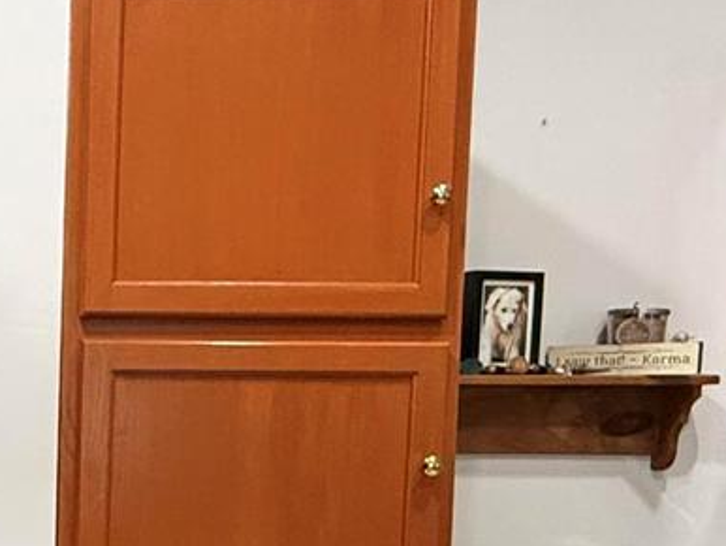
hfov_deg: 28.3
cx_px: -177
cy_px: 535
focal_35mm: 58
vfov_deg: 24.2
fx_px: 1217
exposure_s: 1/60
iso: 400
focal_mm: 2.22
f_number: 2.2
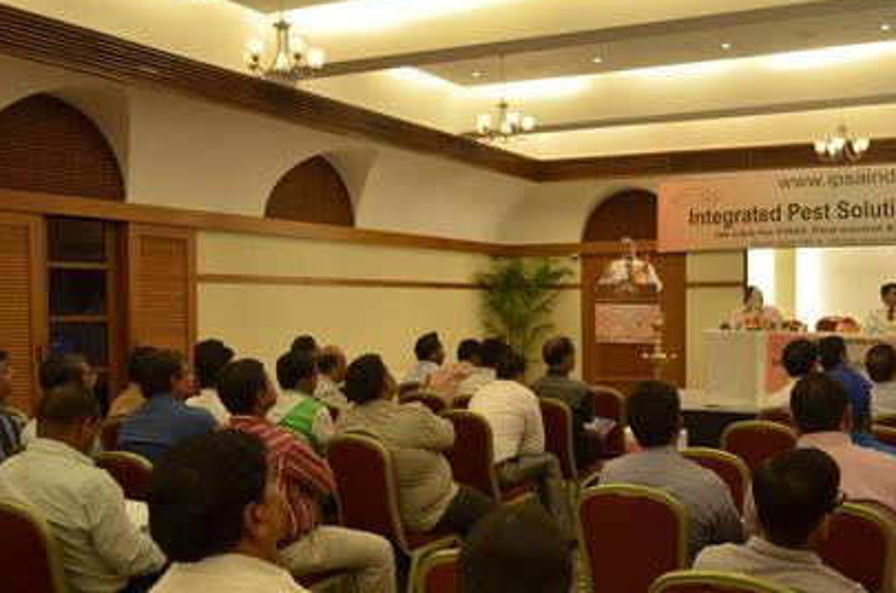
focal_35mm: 40
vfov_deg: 33.2
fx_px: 993
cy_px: 342
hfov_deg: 48.2
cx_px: 551
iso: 800
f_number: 4
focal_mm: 18
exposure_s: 1/80
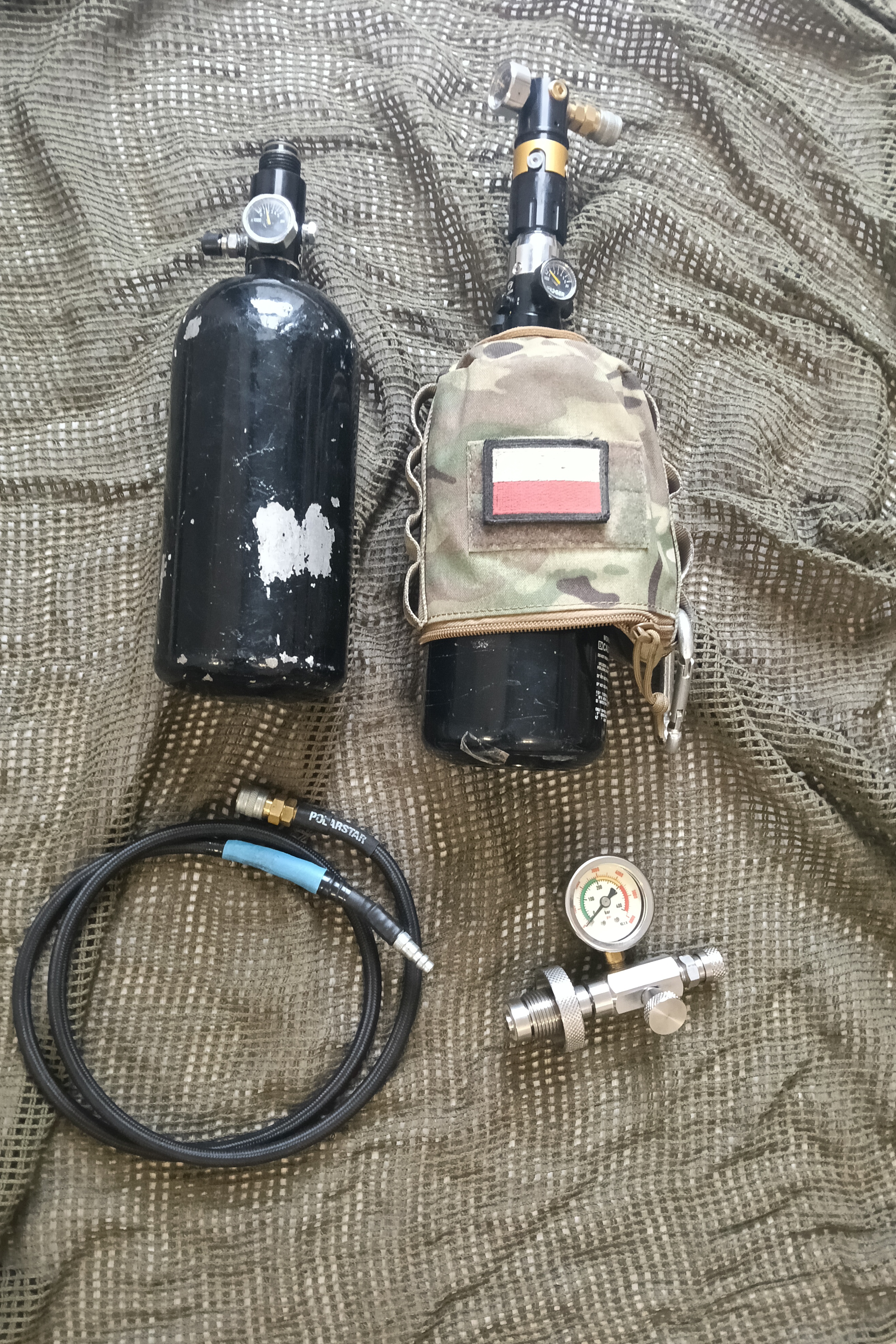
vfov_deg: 63.7
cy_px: 676
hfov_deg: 45.0
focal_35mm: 29
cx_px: 428
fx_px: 1083
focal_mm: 3.98
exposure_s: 1/33.3
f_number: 1.8
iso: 1250
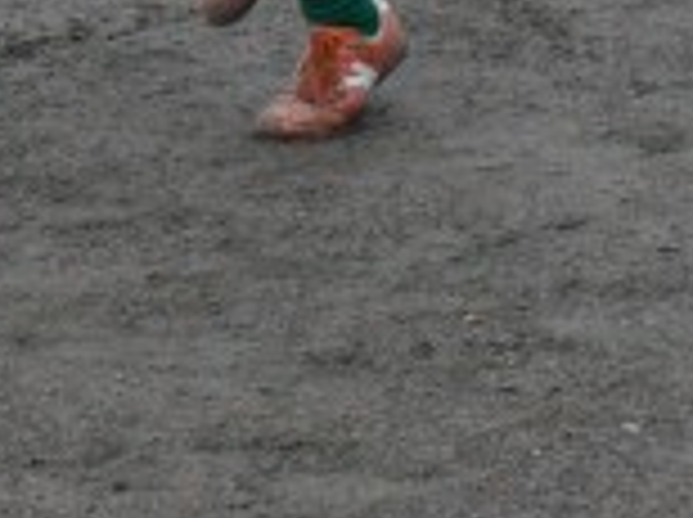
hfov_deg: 10.8
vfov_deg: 7.7
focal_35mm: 183
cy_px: -536
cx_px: 81
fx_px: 3658
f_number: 2.8
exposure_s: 1/500
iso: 200
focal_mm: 8.4
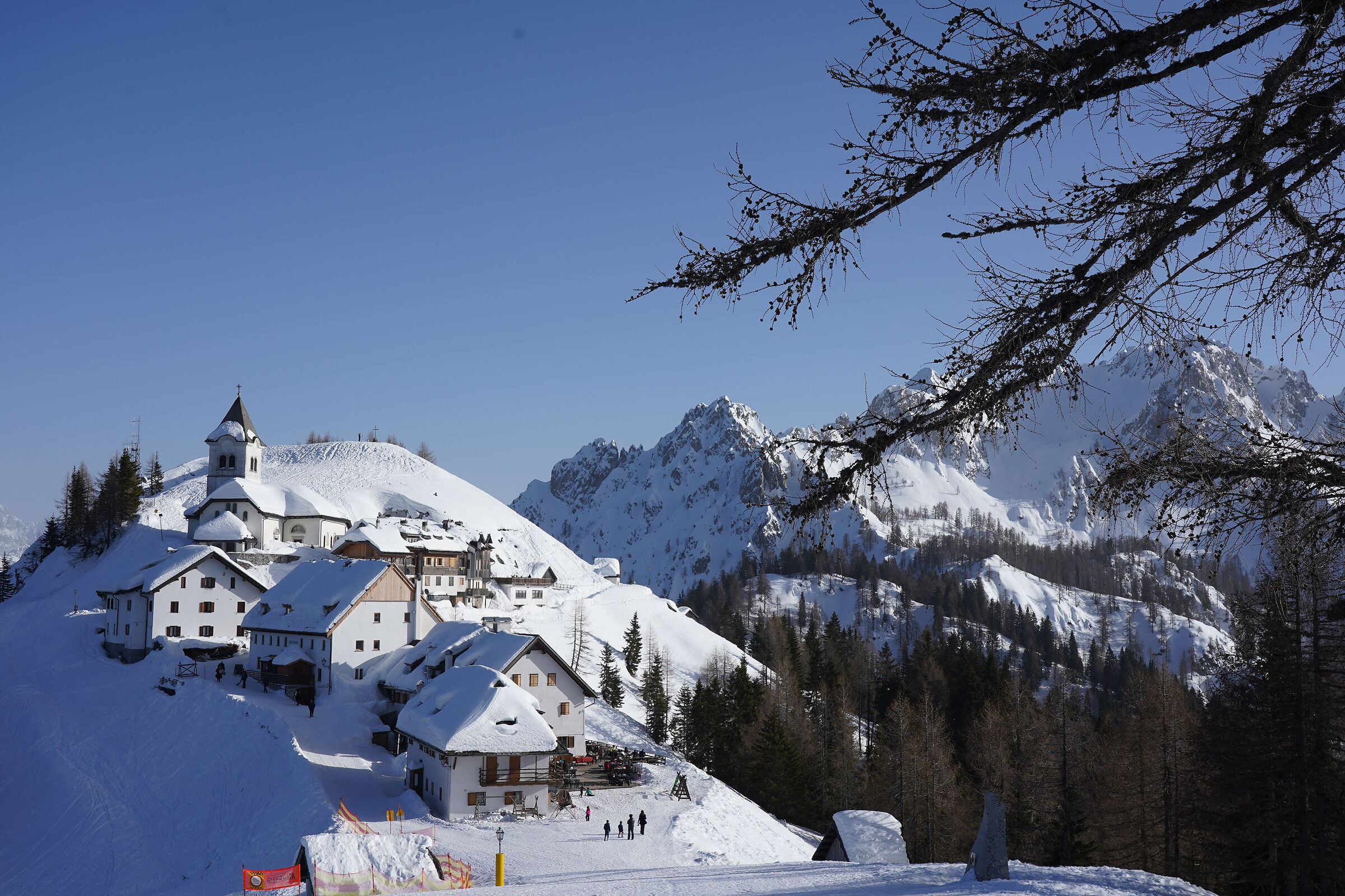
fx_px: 1457
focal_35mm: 39
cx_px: 672
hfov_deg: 49.6
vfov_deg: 34.2
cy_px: 448
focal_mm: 39
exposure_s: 1/250
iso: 100
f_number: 11
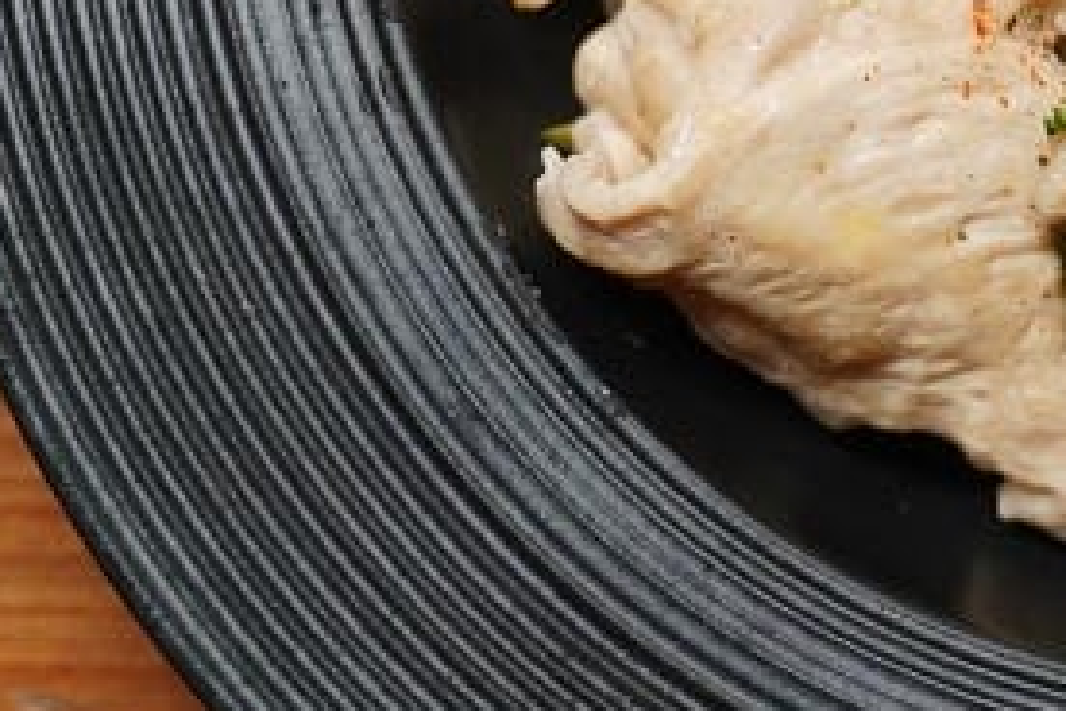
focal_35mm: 126
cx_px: 1344
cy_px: -228
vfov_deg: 10.6
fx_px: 3731
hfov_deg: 15.5
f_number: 4
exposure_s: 1/60
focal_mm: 29
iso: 250
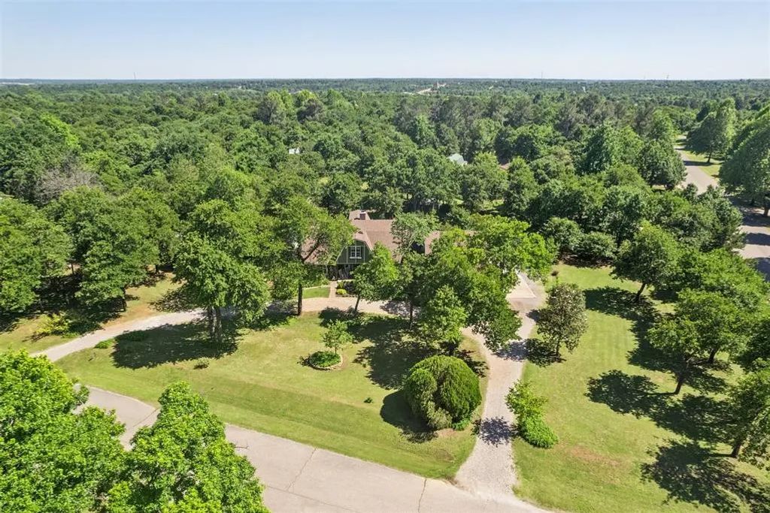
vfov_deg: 57.2
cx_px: 385
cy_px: 256
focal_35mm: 22
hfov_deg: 78.6
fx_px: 471
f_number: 2.8
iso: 110
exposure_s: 1/1250
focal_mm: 8.38
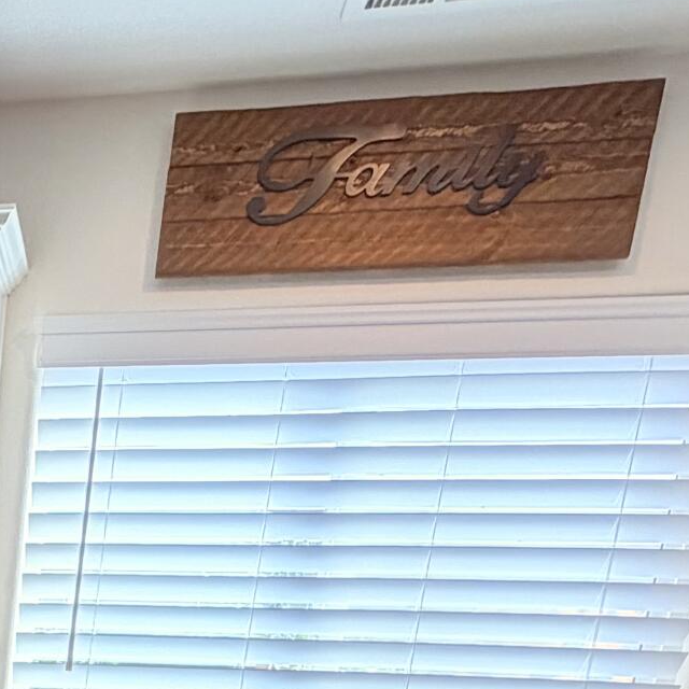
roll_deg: -3.1
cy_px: 1029
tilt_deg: -13.7
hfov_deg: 24.7
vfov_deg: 23.6
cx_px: -265
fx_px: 1306
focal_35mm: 58
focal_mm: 2.22
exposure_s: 1/120
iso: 100
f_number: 2.2
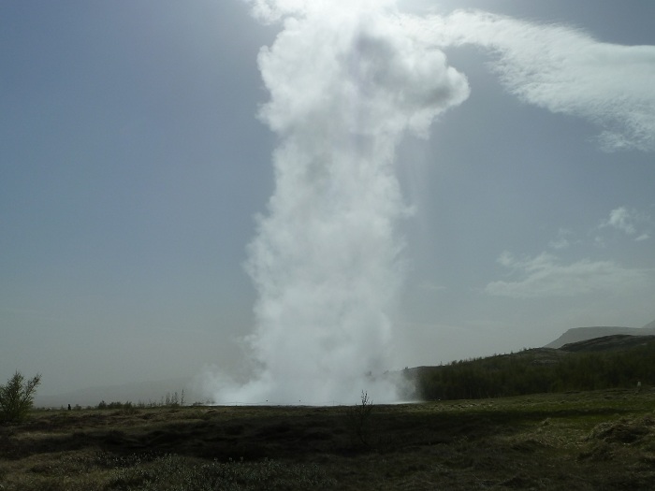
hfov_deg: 50.1
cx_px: 328
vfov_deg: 38.7
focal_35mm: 37
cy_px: 246
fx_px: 700
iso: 125
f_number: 6.3
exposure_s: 1/2000
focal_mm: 6.1
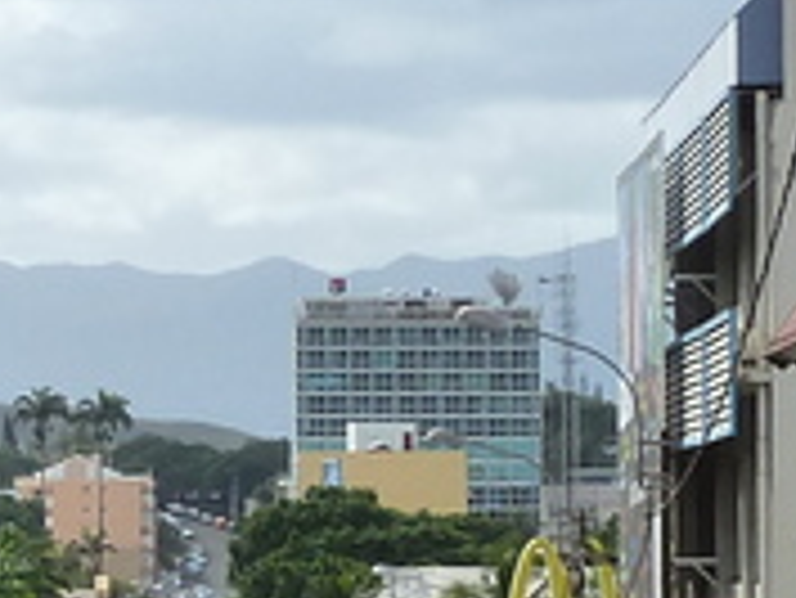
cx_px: -468
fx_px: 7502
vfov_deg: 4.6
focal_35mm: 326
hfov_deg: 6.0
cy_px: 481
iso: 125
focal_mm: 7.9
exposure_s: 1/400
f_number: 4.5
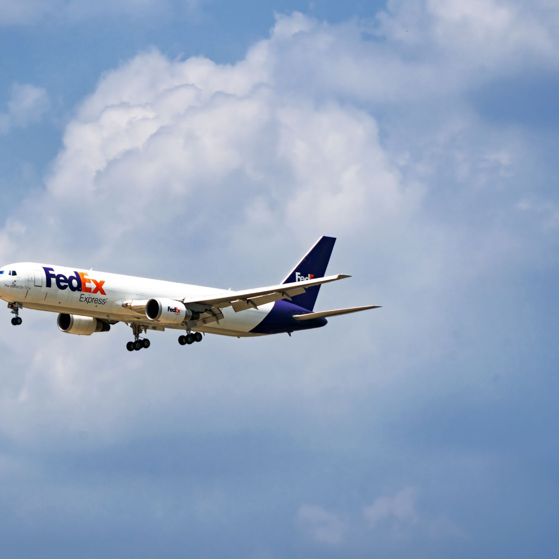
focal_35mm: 307
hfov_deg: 5.7
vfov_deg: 5.7
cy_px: 279
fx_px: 5609
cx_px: 172
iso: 160
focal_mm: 240
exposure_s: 1/1600
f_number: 7.1
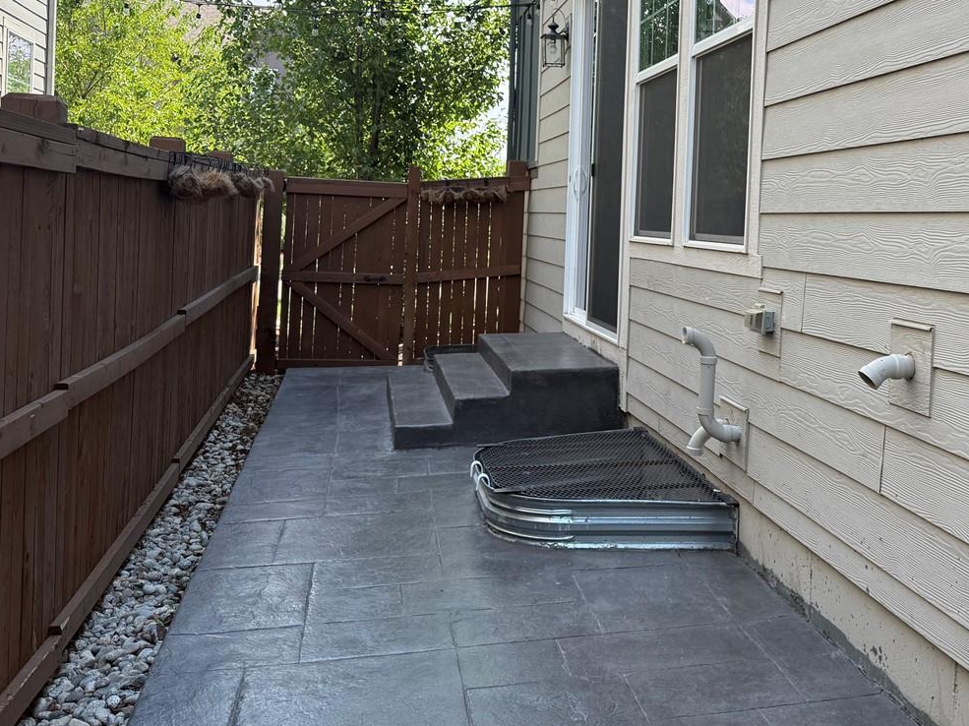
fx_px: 1091
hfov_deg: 46.4
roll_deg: -2.2
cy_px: 243
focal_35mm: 39
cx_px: 711
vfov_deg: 36.4
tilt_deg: -1.0
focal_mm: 6.76
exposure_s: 1/1493
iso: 100
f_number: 1.78
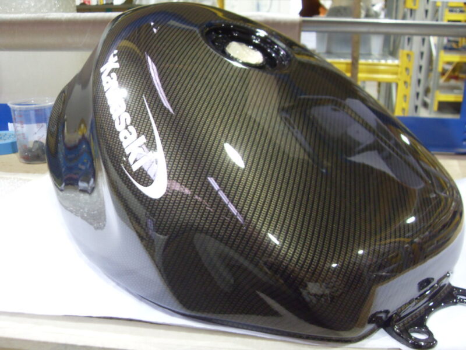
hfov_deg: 52.6
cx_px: 233
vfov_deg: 40.7
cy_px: 175
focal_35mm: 35
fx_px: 471
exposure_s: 1/10
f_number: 2.8
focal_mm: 6.3
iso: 200
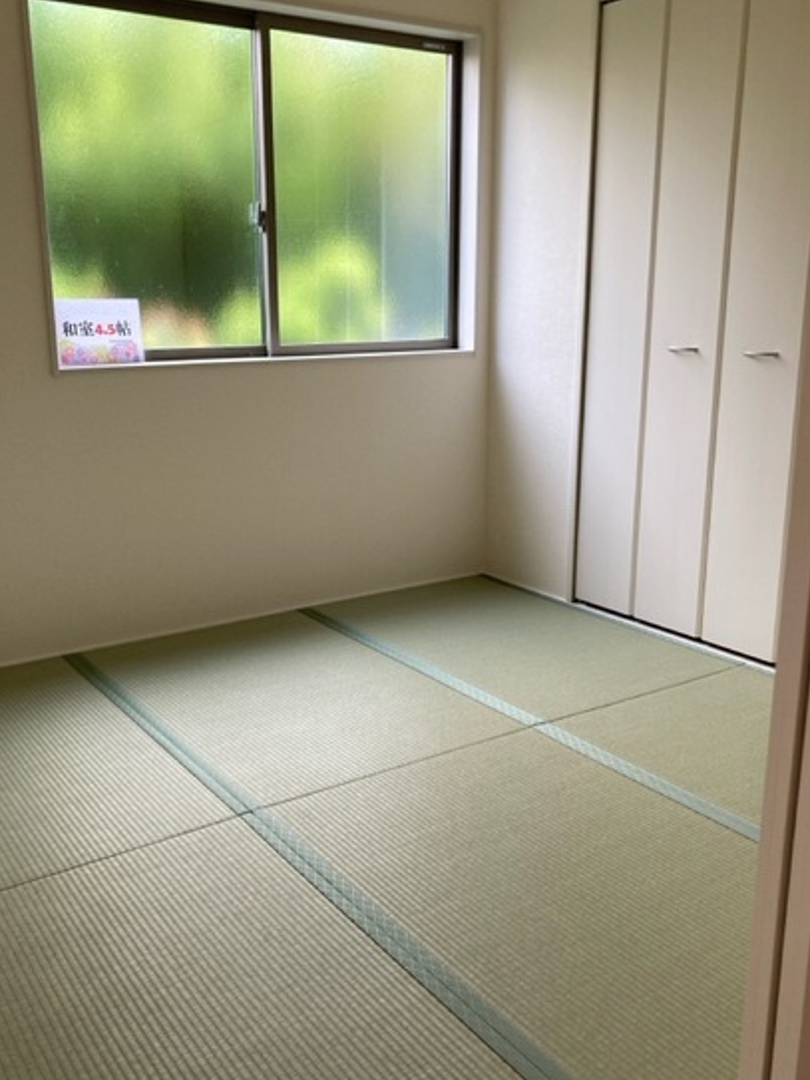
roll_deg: +0.8
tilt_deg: -13.8
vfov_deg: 55.3
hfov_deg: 42.9
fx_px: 1030
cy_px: 563
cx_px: 370
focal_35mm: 33
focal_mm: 3.99
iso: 40
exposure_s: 1/121
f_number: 1.8
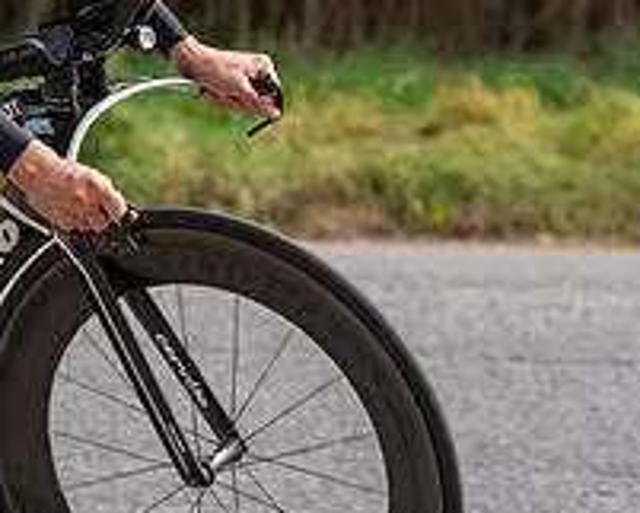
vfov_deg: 4.9
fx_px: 5969
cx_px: -189
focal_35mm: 315
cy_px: -75
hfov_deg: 6.1
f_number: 4
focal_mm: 90
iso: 125
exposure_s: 1/1000
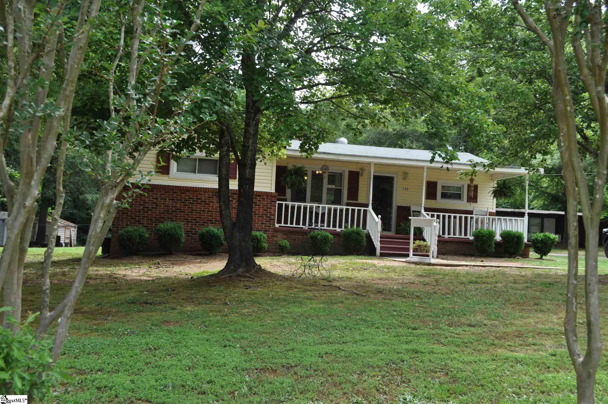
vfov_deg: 34.1
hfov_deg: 49.6
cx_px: 304
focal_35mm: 39
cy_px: 202
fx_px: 658
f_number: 7.1
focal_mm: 26
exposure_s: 1/200
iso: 200
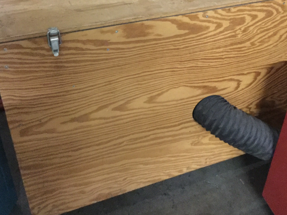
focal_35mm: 48
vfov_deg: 29.8
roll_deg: -4.6
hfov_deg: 39.4
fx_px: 398
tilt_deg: -36.3
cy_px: 56
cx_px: 180
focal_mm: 3.3
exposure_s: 1/15
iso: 640
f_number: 2.4
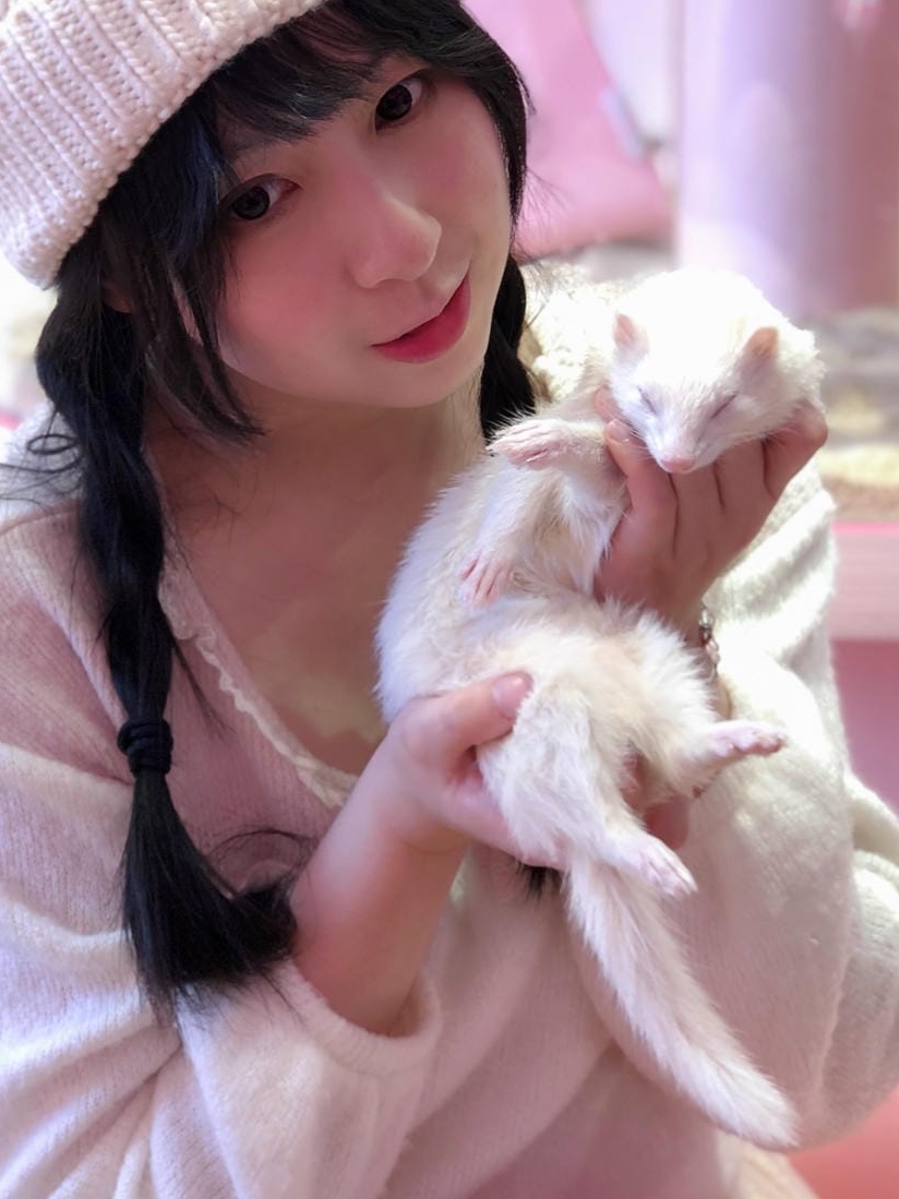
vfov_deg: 23.5
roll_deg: +0.3
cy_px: 455
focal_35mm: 83
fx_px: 2875
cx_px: 333
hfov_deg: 17.7
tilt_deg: -14.0
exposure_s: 1/33
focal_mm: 6.6
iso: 50
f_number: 2.8
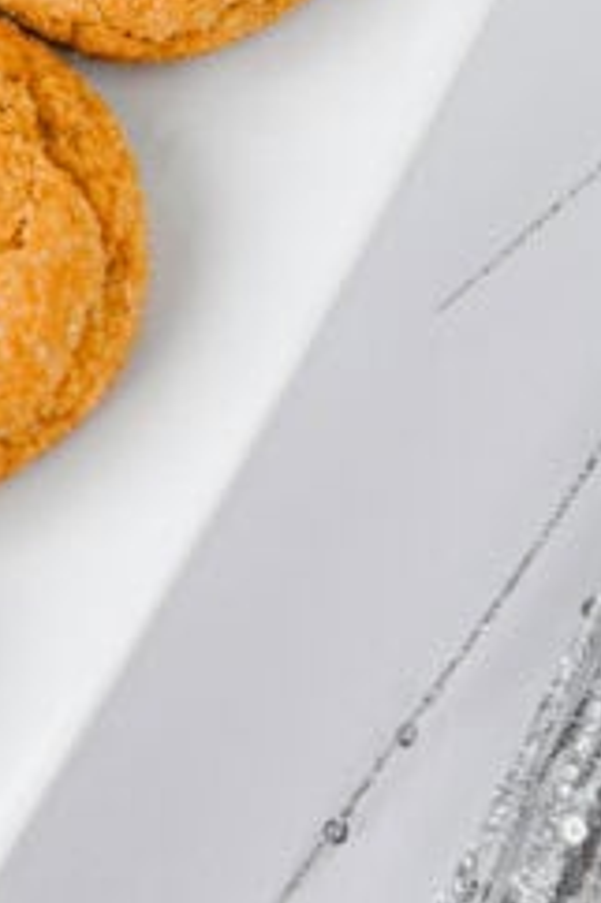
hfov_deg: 6.1
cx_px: -539
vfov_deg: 9.3
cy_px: 71
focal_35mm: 220
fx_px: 5517
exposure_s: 1/125
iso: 320
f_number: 4
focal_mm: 52
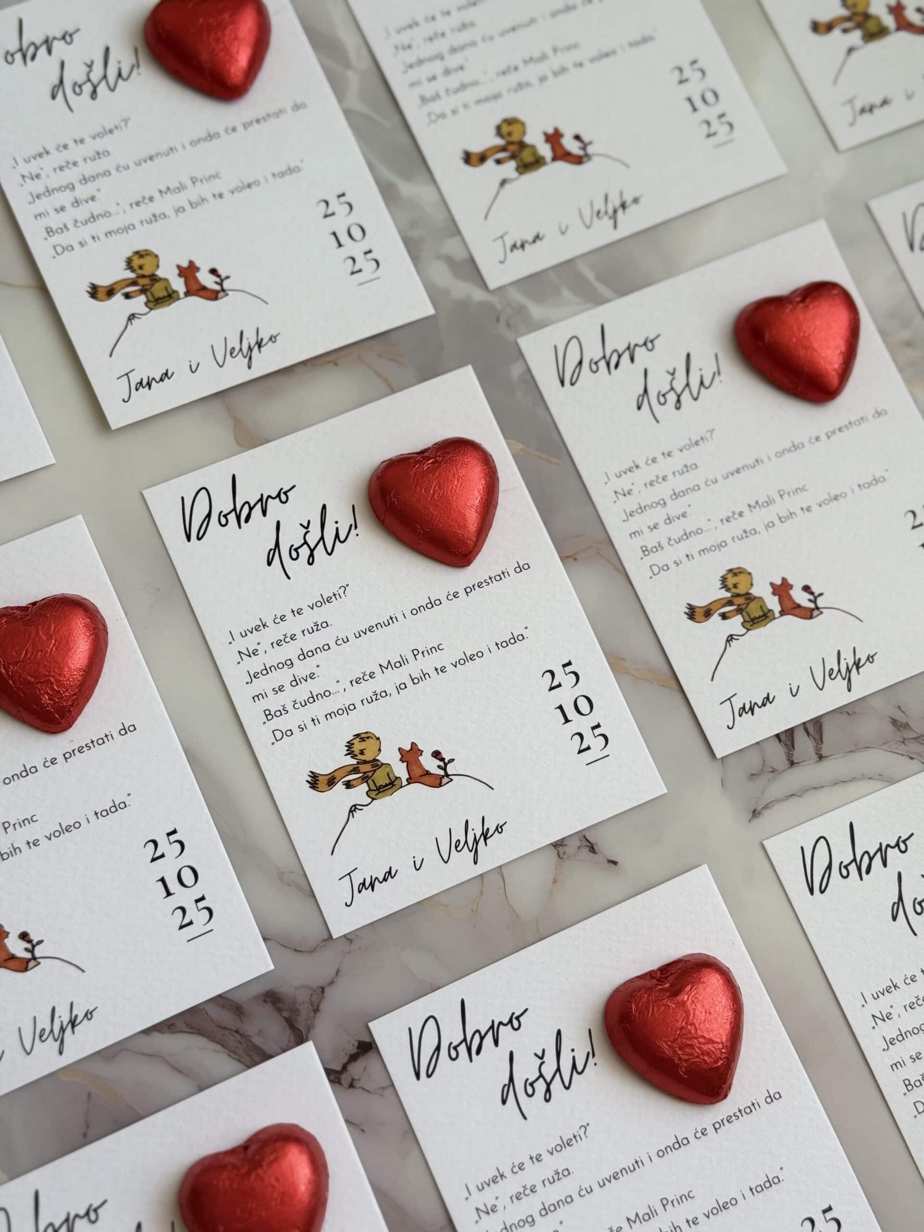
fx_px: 1708
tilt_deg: -74.9
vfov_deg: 39.7
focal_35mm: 48
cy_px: 616
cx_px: 462
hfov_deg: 30.3
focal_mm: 6.76
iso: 50
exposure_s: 1/121
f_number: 1.78
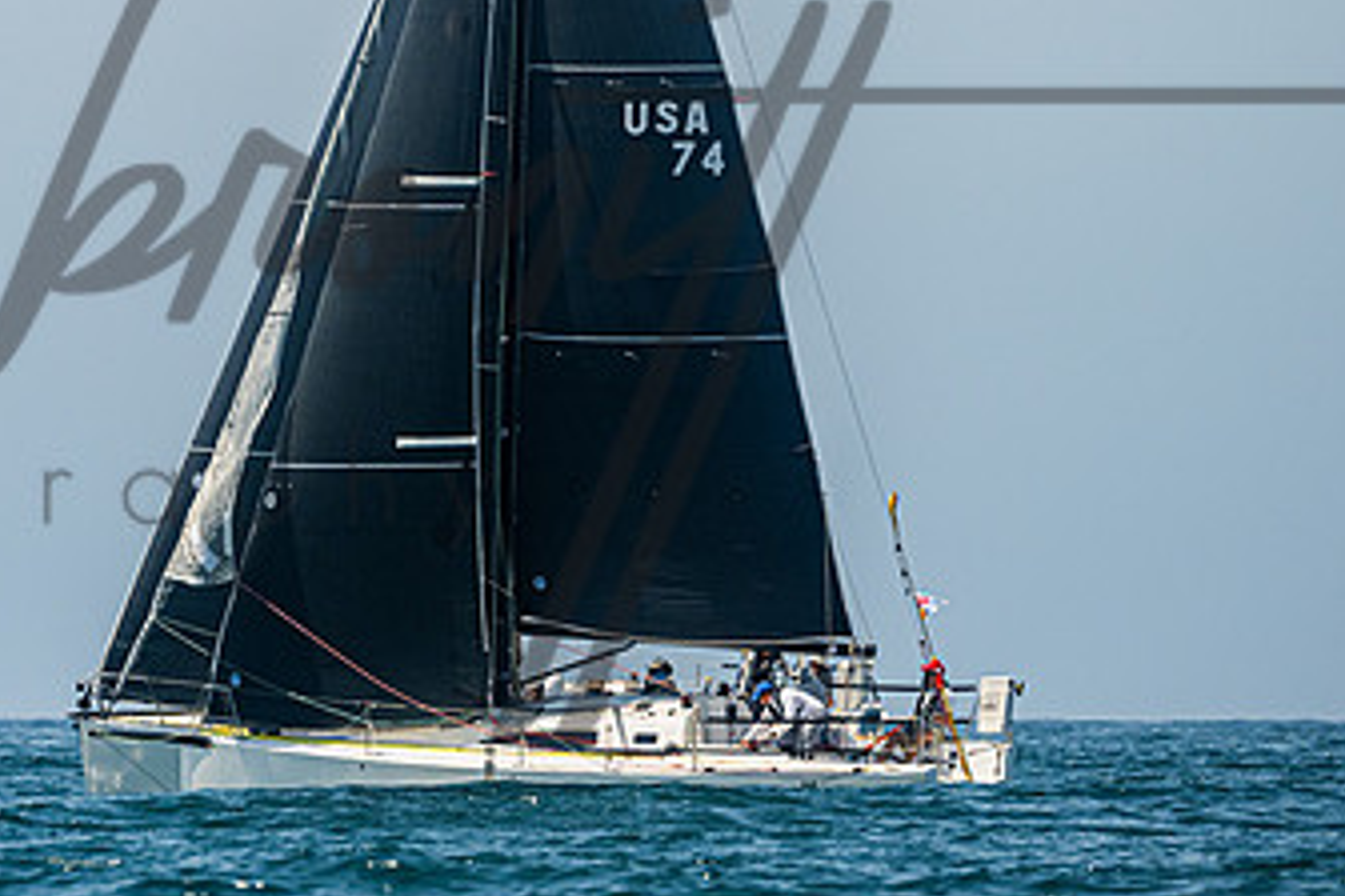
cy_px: 102
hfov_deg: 3.1
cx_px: 150
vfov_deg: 2.1
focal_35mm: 668
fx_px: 24955
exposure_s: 1/3200
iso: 400
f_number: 6.3
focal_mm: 290
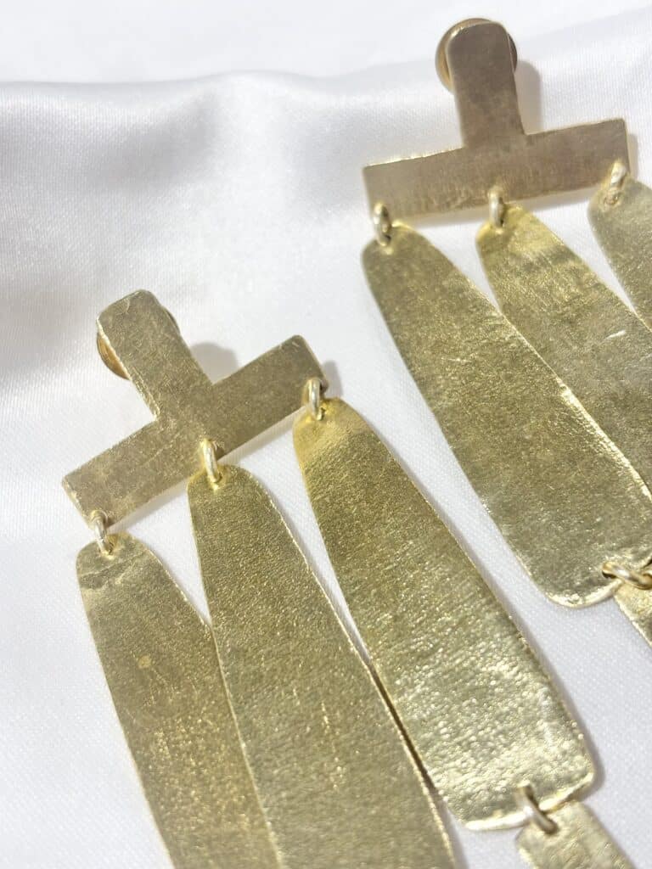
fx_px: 1306
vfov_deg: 36.8
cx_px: 326
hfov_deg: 28.0
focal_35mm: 52
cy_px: 434
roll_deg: +11.0
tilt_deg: -39.6
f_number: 1.6
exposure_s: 1/148
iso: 25
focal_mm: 5.96
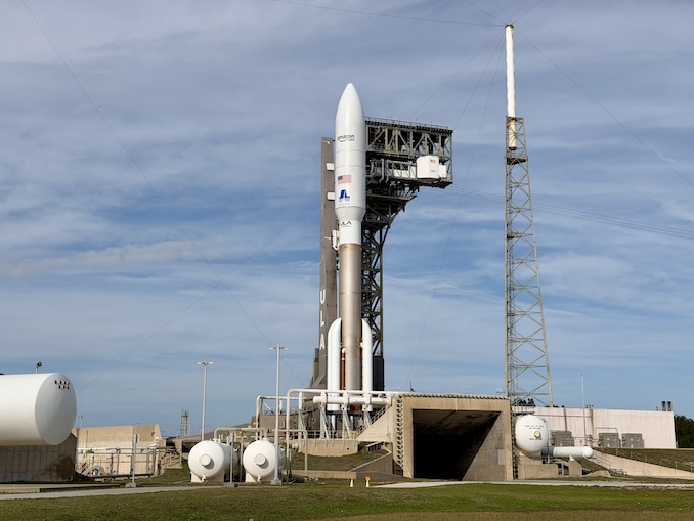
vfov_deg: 30.3
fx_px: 963
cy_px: 260
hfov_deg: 39.6
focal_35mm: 48
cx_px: 347
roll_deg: -0.1
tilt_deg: +11.6
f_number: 1.78
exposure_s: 1/13333
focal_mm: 6.76
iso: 80
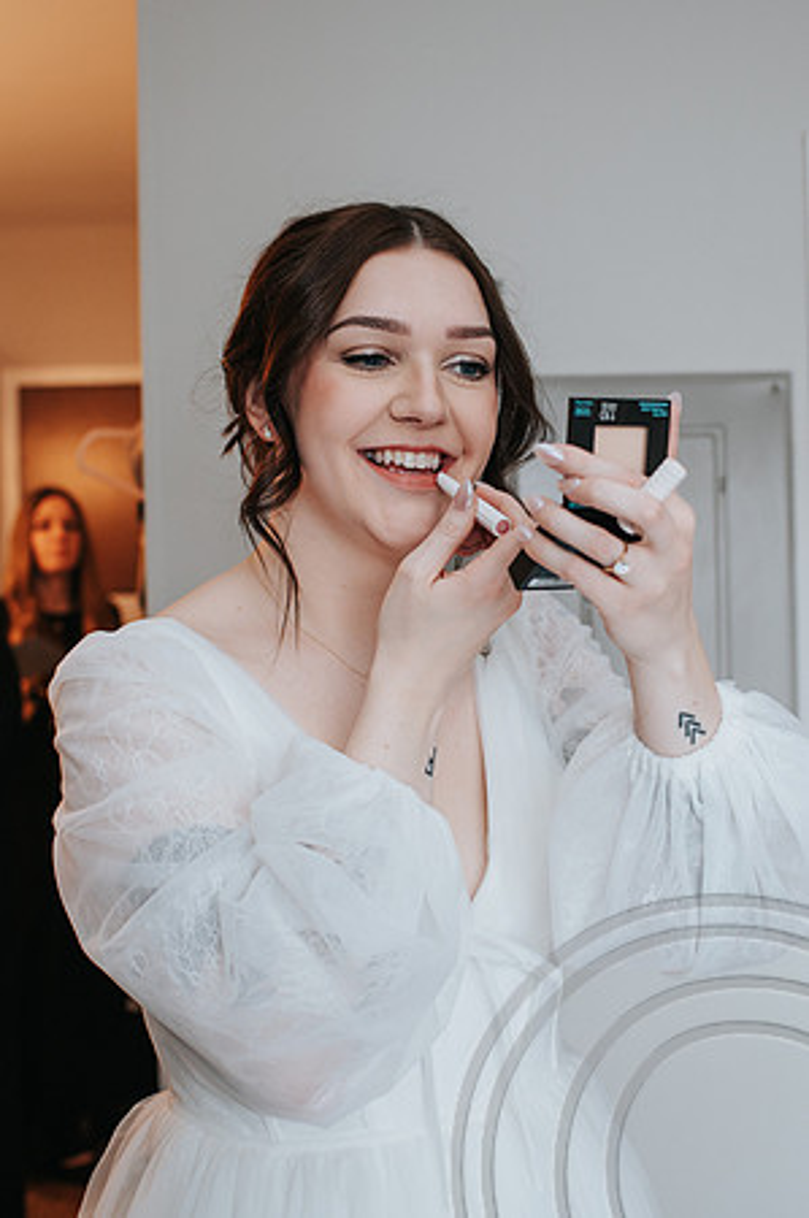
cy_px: 610
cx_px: 474
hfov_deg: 25.4
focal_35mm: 53
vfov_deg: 37.5
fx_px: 1794
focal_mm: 35
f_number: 3.2
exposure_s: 1/200
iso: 800
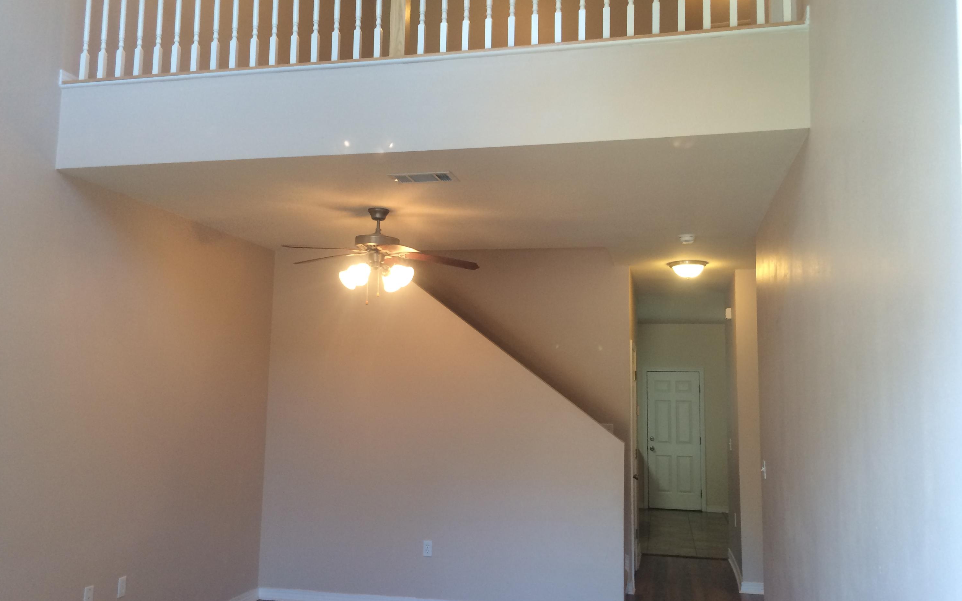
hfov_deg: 61.2
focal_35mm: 31
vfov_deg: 40.6
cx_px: 483
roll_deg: -0.1
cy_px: 306
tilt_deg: +4.8
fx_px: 813
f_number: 2.2
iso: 32
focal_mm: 4.15
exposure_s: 1/30
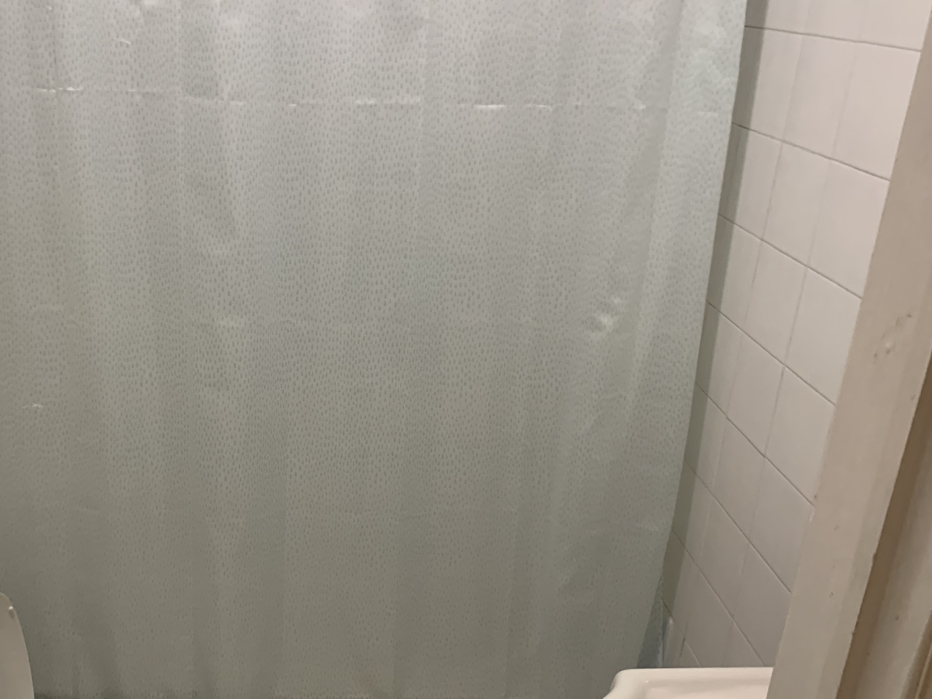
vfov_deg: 38.6
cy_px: 399
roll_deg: -1.1
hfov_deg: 49.2
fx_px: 996
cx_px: 302
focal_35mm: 37
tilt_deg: -24.5
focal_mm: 4.25
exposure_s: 1/60
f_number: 1.8
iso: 320
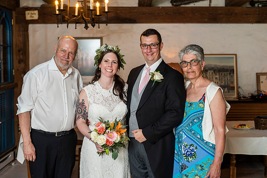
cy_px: 89
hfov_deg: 39.6
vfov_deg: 27.0
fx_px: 371
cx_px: 134
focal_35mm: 50
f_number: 3.5
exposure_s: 1/80
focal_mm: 50
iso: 500
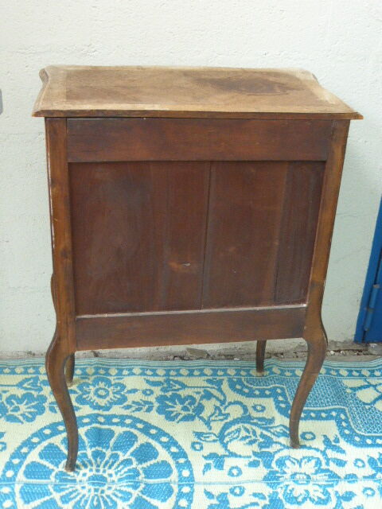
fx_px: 721
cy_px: 254
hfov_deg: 29.7
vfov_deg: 38.9
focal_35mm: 49
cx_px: 191
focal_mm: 8.5
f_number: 4.2
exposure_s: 1/13
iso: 400
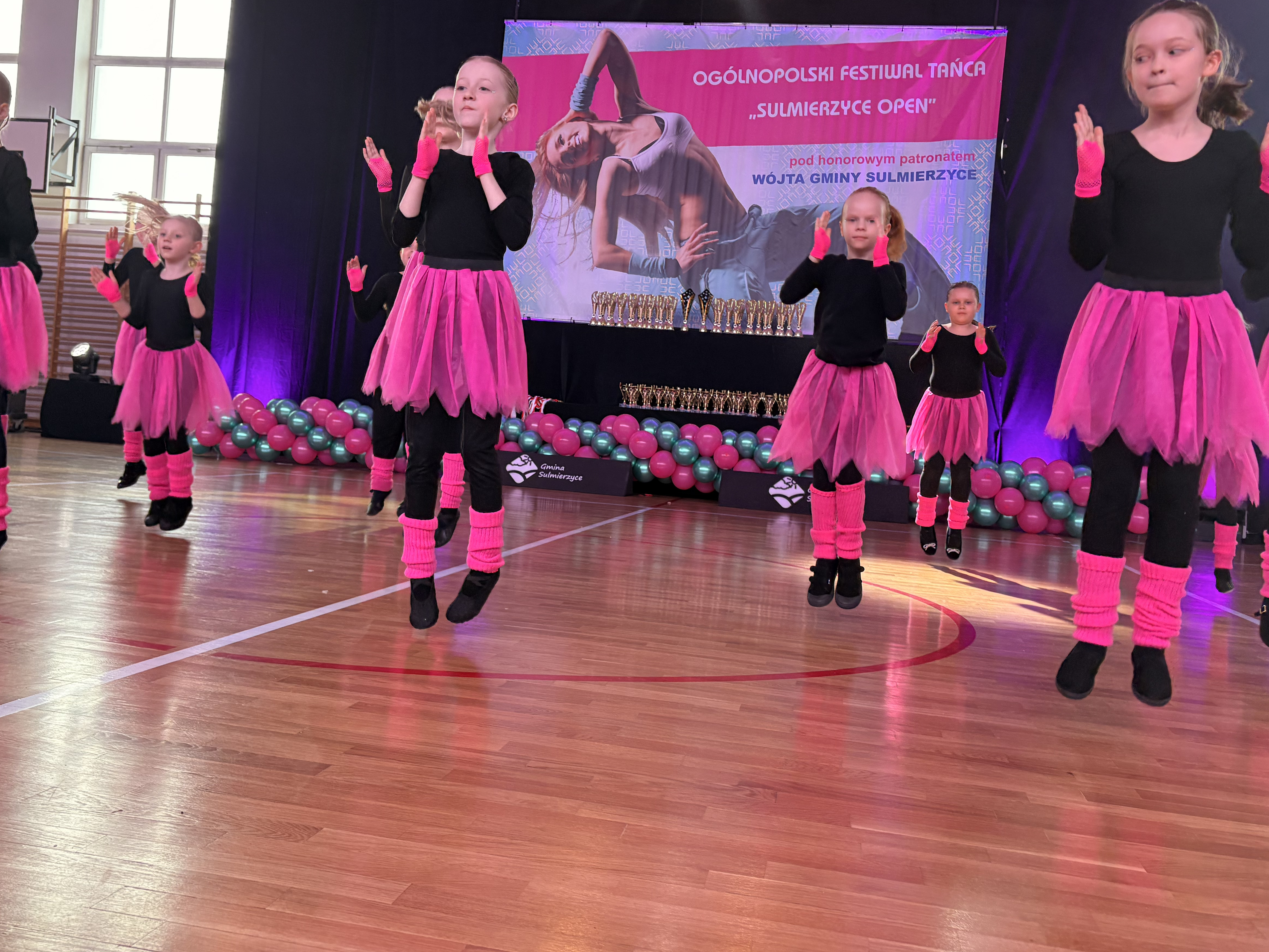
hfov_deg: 56.8
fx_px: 1173
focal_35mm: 32
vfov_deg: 44.1
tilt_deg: +1.1
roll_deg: -5.5
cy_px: 441
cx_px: 601
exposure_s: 1/100
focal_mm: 5.96
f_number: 1.6
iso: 125
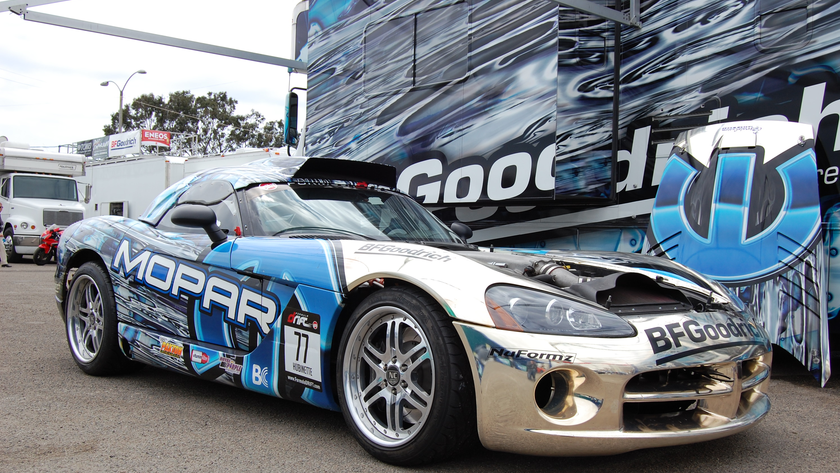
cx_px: 423
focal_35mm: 38
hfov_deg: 52.8
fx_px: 846
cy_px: 255
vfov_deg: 31.2
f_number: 9
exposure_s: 1/320
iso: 200
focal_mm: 24
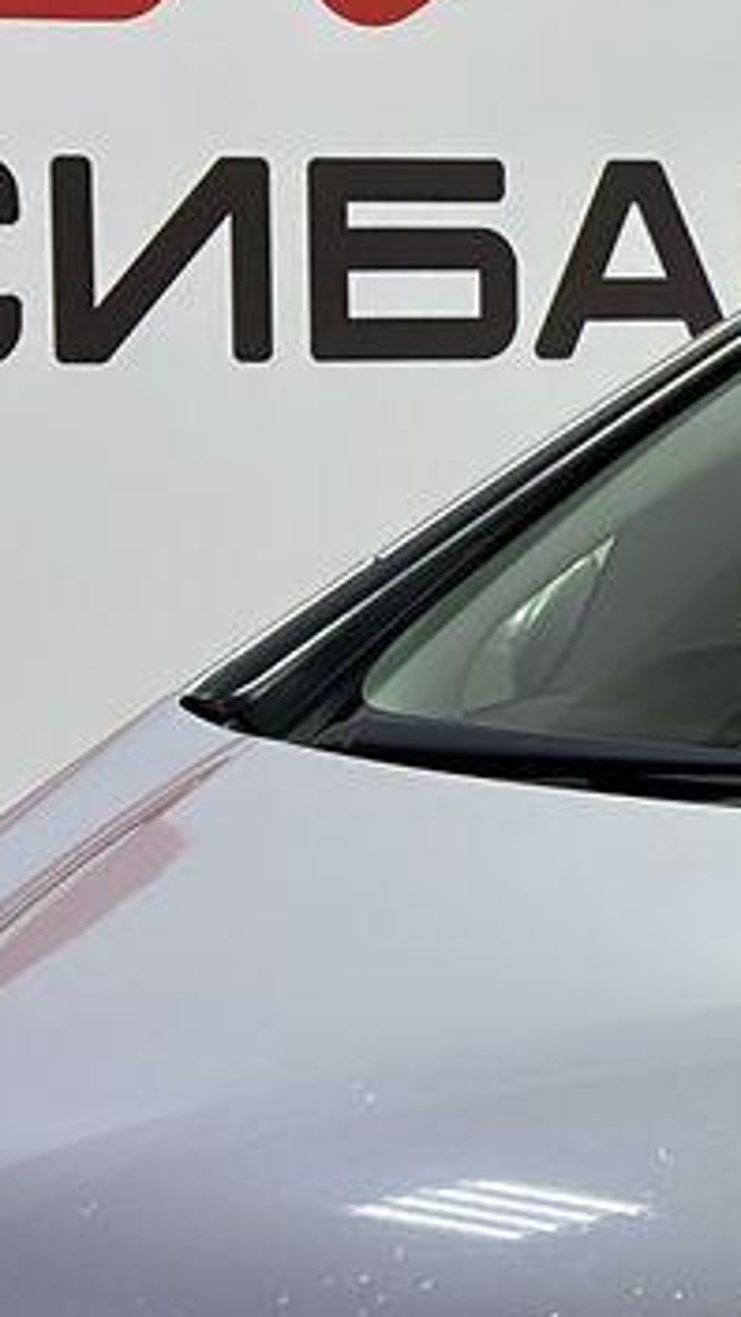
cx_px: 1486
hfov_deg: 5.6
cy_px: 1223
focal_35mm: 214
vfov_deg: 10.0
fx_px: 7475
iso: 80
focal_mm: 6.86
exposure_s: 1/100
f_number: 1.78
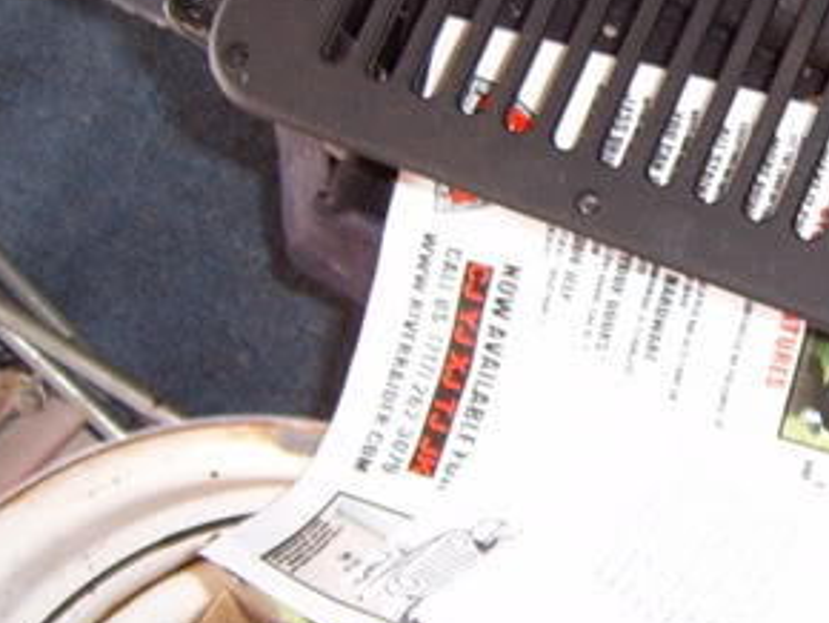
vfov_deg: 14.5
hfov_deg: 18.4
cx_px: 935
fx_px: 2445
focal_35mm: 102
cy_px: 171
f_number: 2.9
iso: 141
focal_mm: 6.2
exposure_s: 1/30
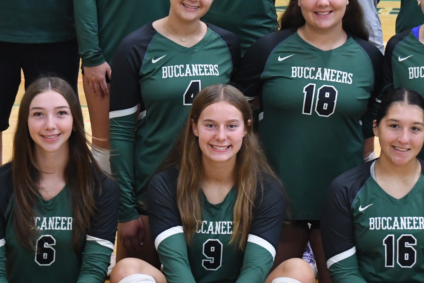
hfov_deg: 19.4
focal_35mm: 104
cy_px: 73
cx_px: 335
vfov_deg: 13.1
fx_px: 1225
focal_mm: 28
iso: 3200
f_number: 3.2
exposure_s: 1/200
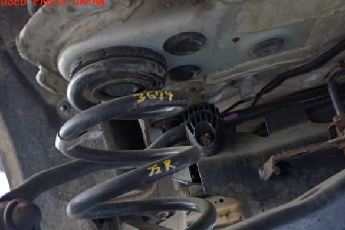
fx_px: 307
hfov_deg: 58.7
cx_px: 175
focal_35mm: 32
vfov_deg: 41.1
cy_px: 127
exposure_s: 1/15
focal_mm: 5.4
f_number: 2.3
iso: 800
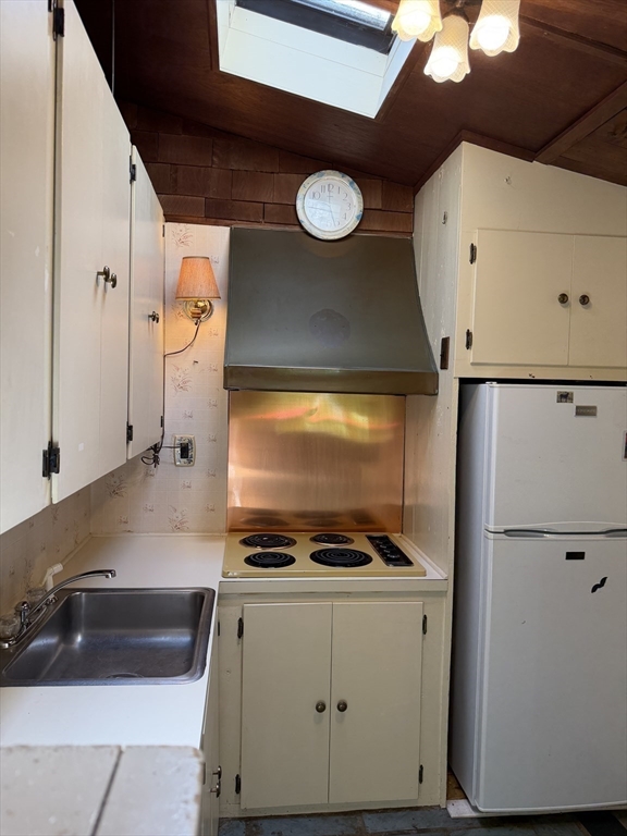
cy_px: 418
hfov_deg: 56.8
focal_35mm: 24
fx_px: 580
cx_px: 314
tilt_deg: -2.0
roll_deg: -1.5
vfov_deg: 71.6
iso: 100
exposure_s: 1/122
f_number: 1.78
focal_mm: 6.76
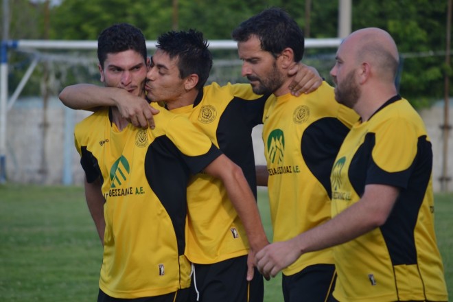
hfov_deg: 7.6
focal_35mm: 270
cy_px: 151
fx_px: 3397
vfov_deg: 5.1
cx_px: 226
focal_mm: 180
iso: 400
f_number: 5.6
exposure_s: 1/500
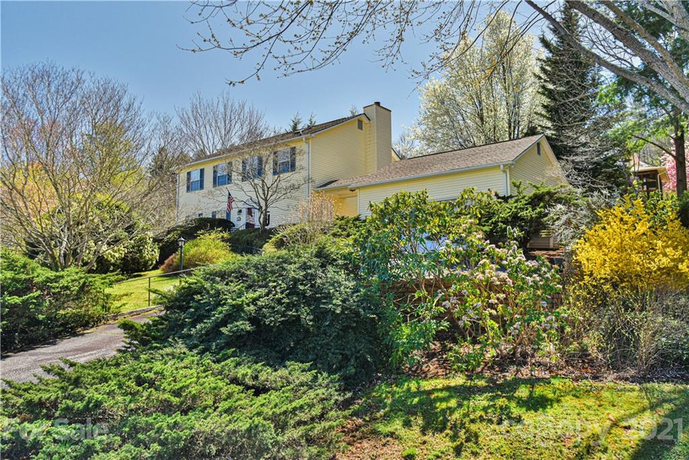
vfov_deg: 43.6
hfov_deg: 61.9
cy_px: 230
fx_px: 574
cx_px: 344
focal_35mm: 30
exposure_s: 1/250
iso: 1600
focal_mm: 30
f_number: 8
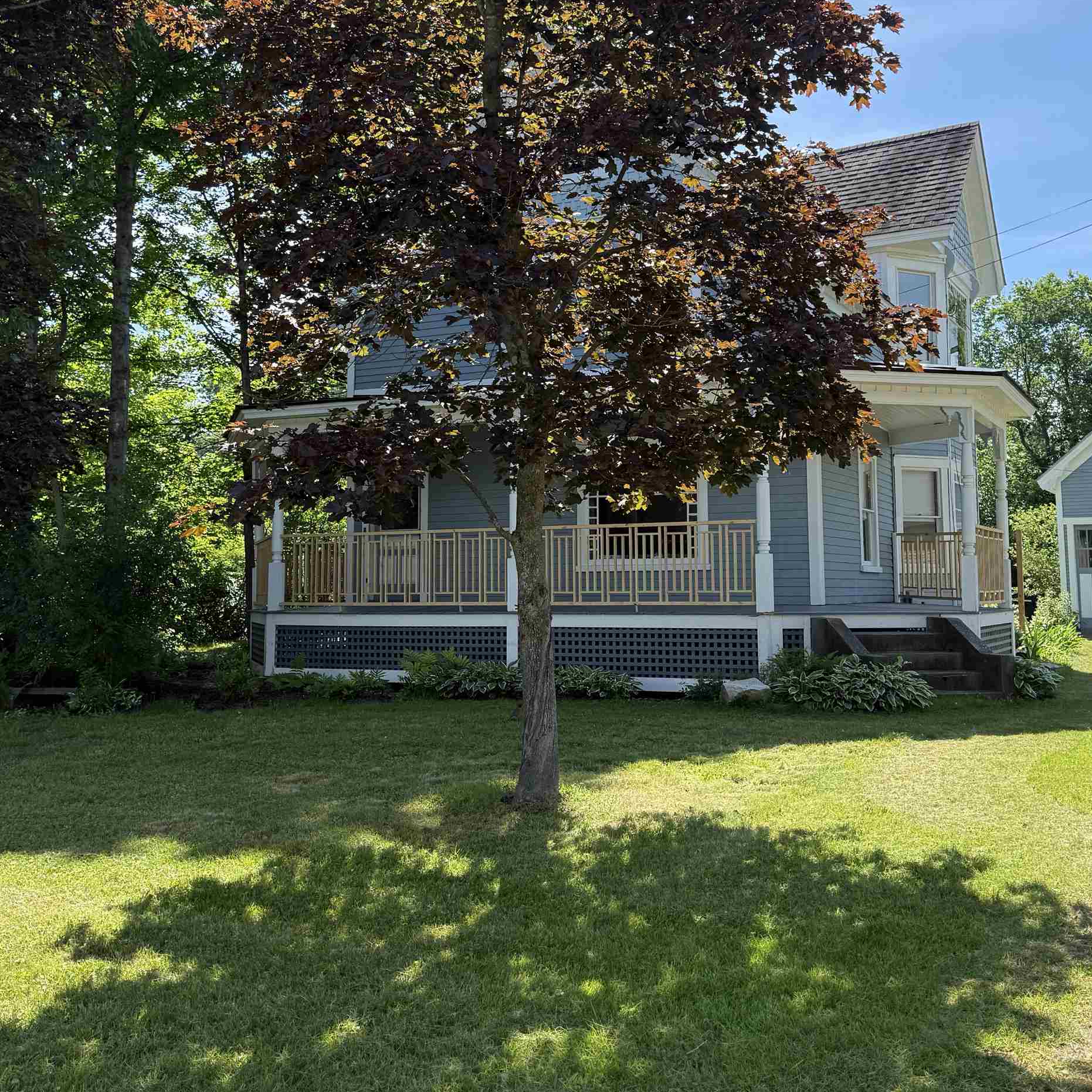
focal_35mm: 35
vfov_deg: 47.1
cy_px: 474
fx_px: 1249
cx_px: 582
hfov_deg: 47.2
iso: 80
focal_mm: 6.76
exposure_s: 1/1292
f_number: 1.78
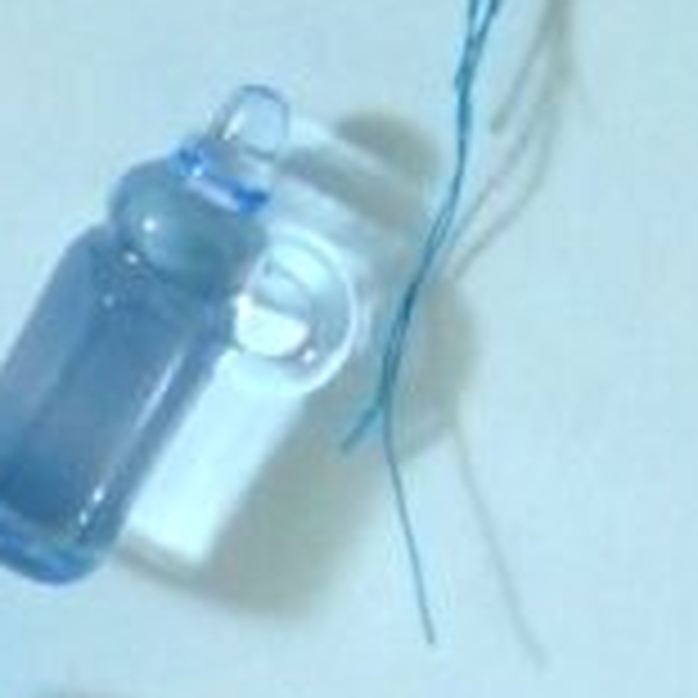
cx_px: -140
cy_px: -689
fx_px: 3650
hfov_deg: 10.7
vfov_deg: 10.1
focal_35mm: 160
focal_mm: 6.3
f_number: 2.8
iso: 400
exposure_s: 1/50
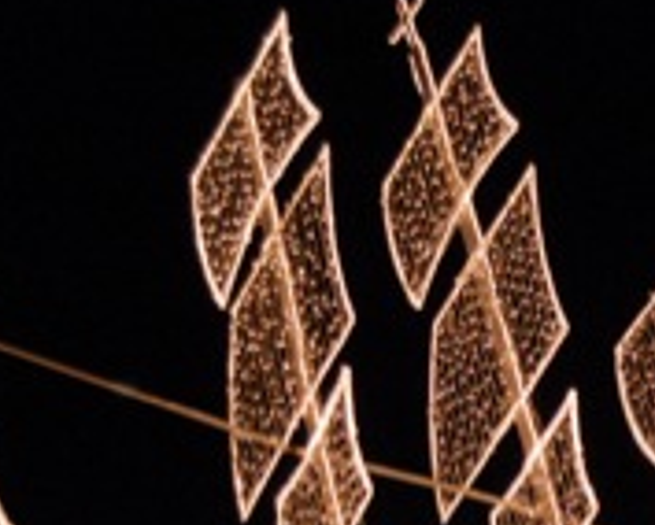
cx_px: 625
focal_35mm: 193
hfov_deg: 9.9
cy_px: 612
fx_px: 3746
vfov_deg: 8.0
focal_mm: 38
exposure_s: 1/60
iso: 1600
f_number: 5
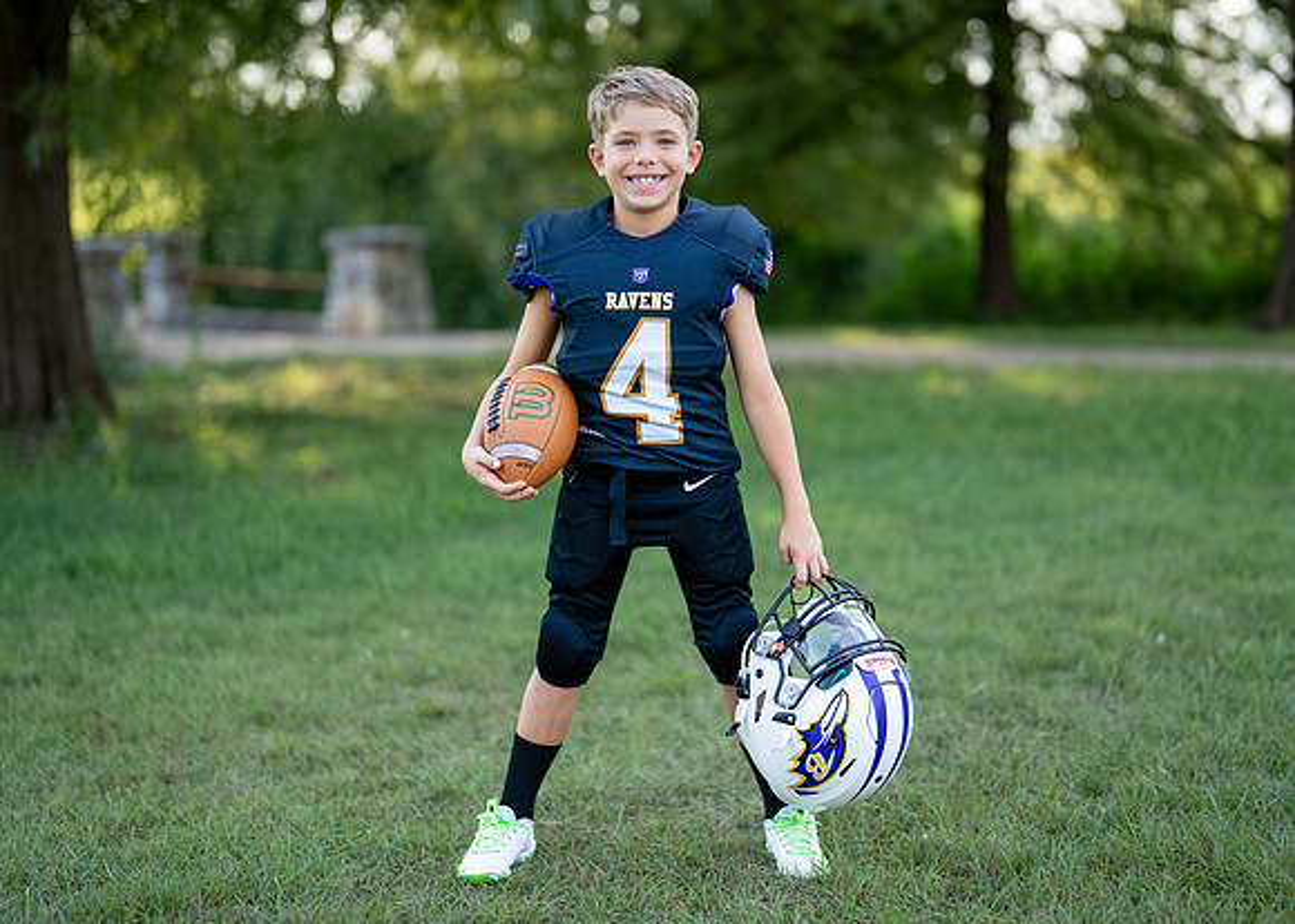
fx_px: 2328
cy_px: 393
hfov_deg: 31.1
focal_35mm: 63
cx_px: 676
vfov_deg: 22.4
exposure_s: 1/1000
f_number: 1.2
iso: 100
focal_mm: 50
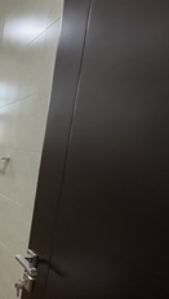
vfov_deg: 63.7
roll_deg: -2.8
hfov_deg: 27.1
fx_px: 238
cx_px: -86
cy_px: 178
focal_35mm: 30
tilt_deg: -12.3
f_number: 2.2
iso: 160
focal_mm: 2.22
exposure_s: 1/50
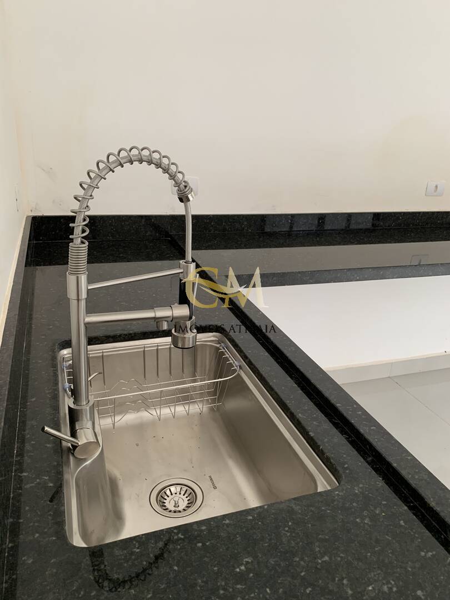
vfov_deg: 67.3
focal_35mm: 26
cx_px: 225
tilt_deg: -21.6
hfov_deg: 53.1
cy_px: 300
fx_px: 451
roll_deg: -3.8
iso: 100
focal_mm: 4.25
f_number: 1.8
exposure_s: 1/60
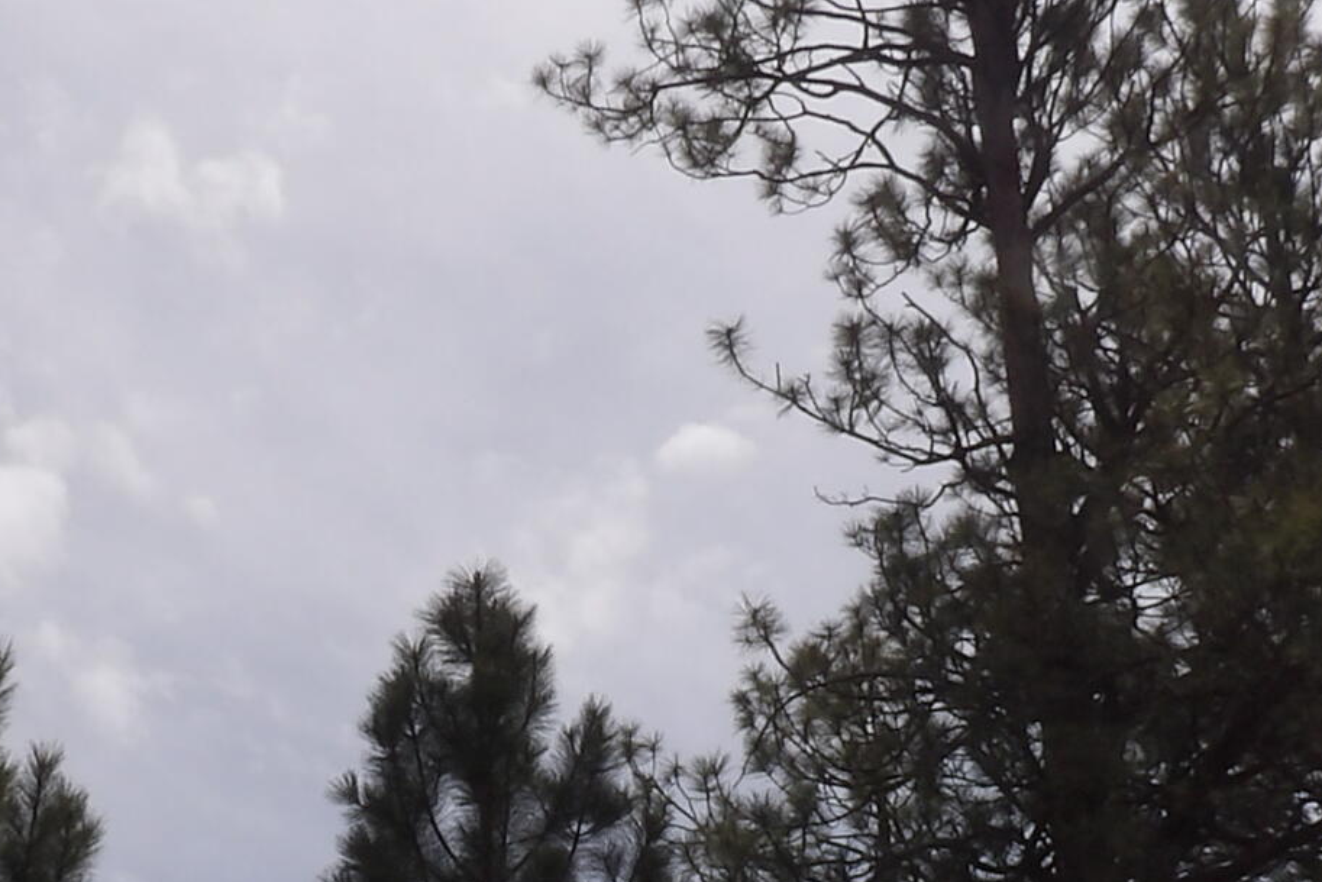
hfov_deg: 24.7
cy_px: 769
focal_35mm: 82
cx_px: 550
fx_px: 3011
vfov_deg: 16.5
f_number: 7.4
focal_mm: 4.3
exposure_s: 1/510
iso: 100
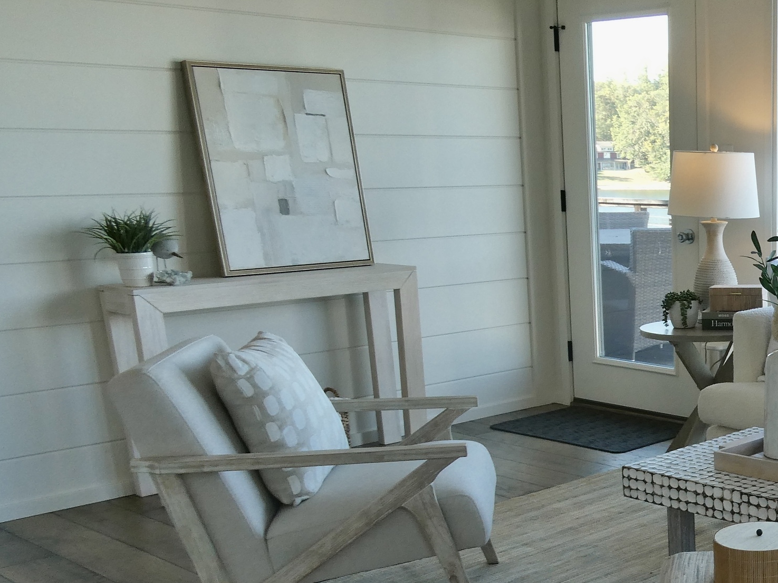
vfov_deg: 28.3
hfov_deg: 34.7
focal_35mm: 50
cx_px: 775
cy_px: 486
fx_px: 1124
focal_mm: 4.3
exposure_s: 1/60
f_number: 3.3
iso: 80
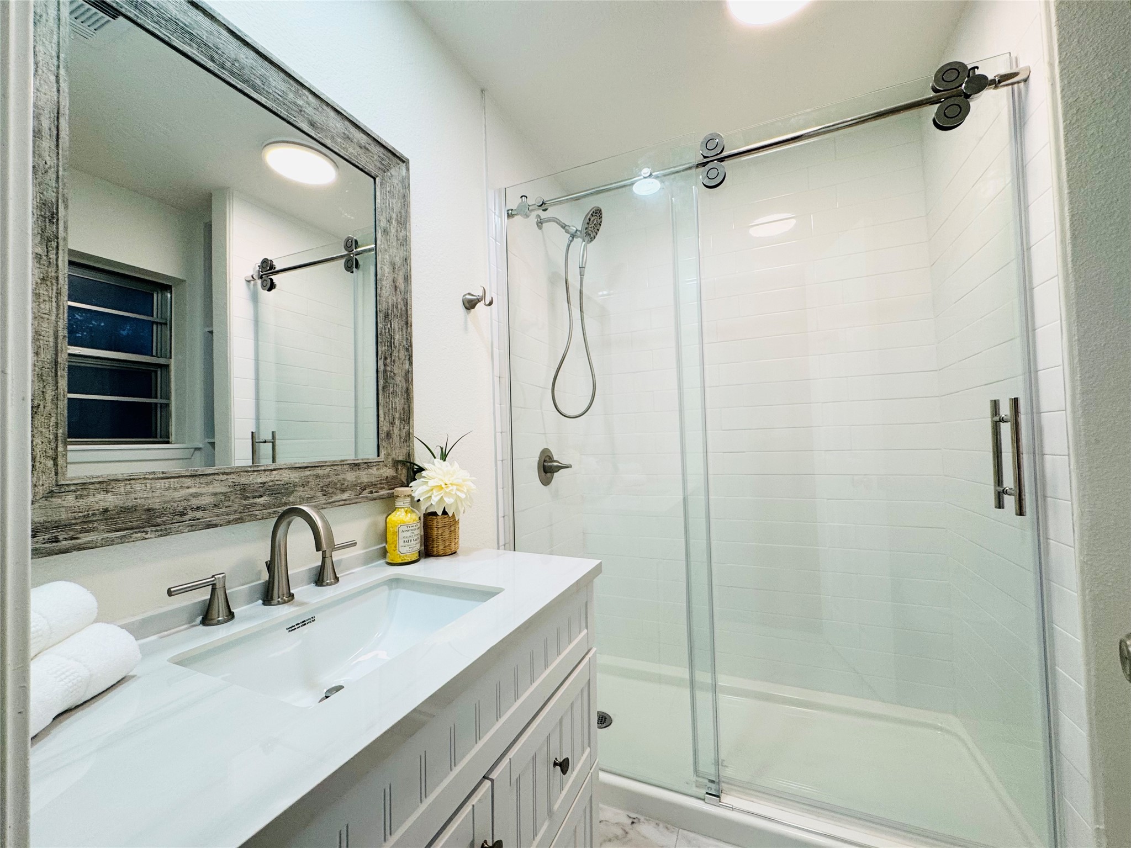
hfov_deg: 102.1
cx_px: 566
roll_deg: +1.7
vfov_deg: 85.7
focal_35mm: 14
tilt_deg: +1.1
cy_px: 424
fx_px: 457
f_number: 2.2
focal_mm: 2.22
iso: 125
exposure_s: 1/120
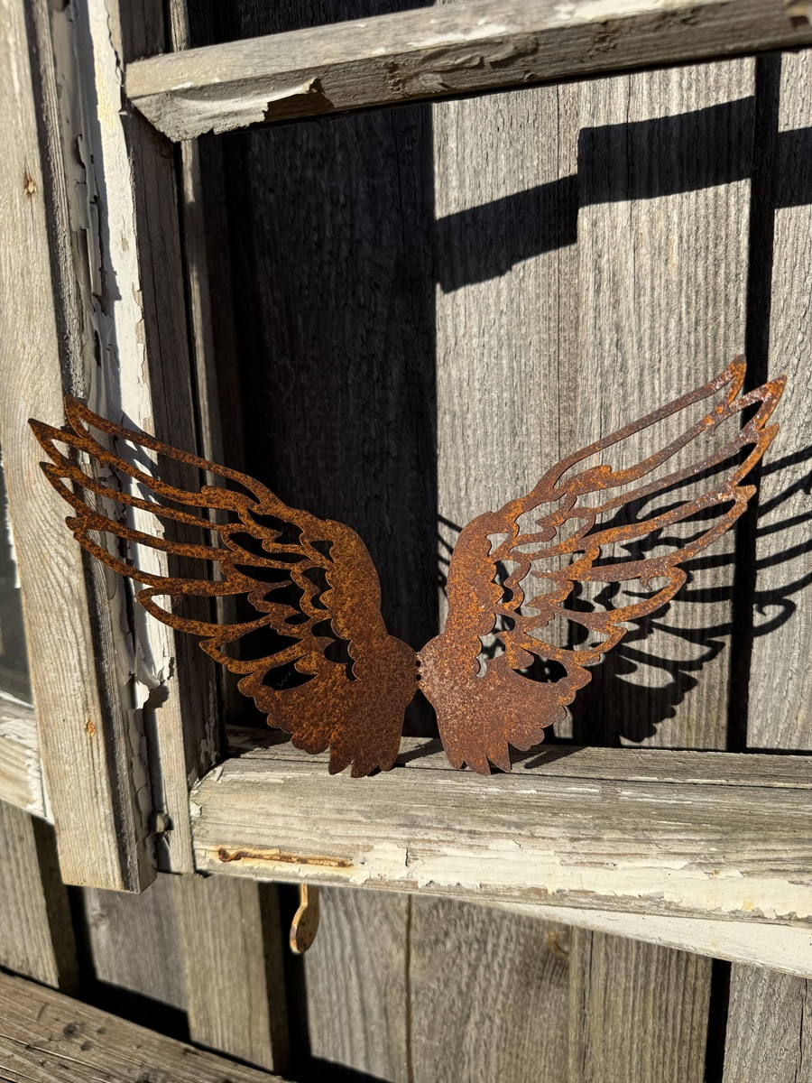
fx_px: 751
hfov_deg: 56.8
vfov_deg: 71.6
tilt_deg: -12.0
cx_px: 406
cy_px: 542
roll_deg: +1.2
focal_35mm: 24
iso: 80
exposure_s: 1/4310
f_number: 1.78
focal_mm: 6.76
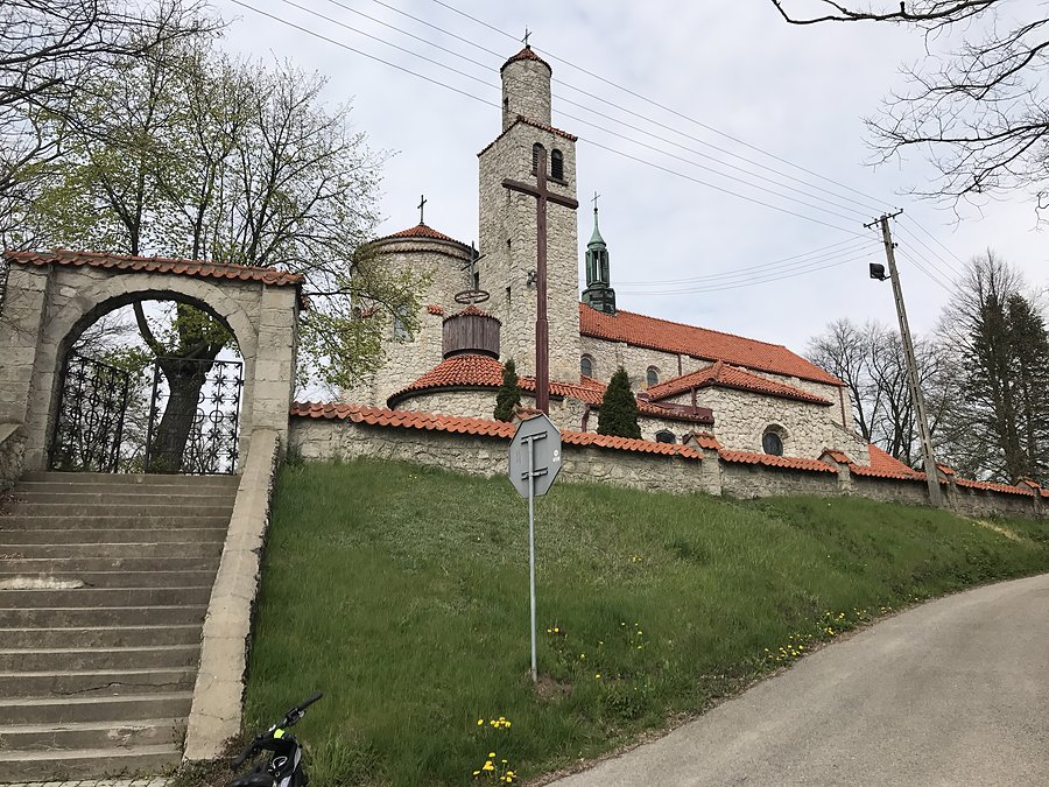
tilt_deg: +15.0
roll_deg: +0.2
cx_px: 524
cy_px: 394
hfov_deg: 63.4
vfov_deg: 49.7
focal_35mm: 28
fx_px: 849
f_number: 1.8
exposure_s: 1/3546
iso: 20
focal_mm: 3.99
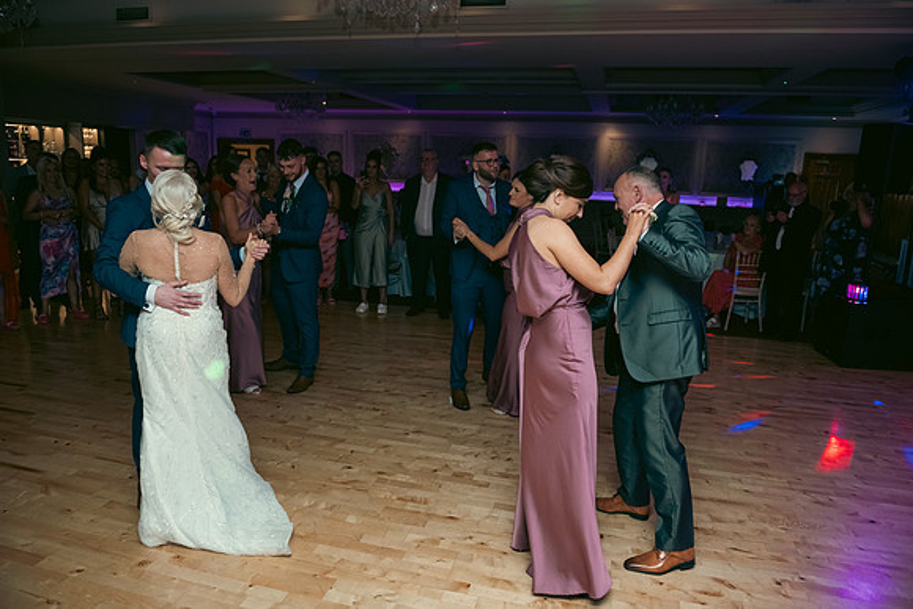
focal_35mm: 24
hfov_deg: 73.7
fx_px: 609
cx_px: 456
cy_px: 304
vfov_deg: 53.2
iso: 800
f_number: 3.5
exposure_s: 1/160
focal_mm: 24
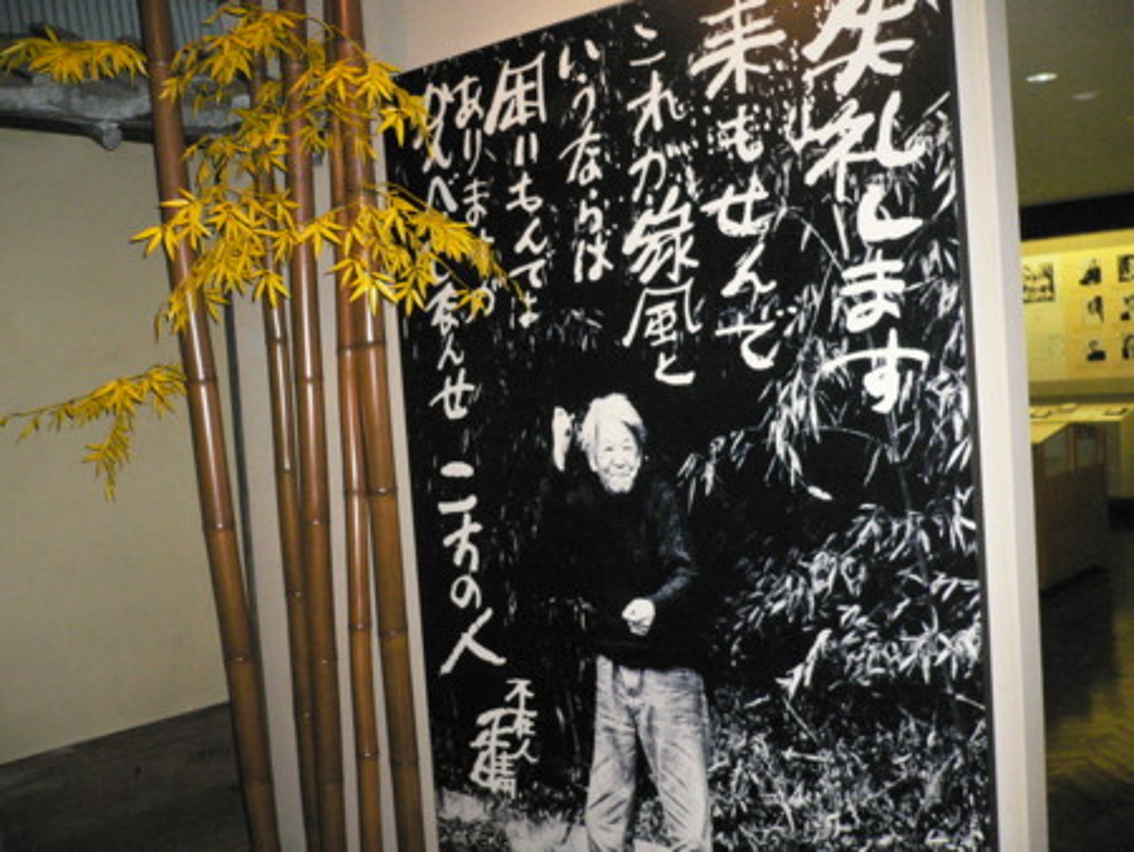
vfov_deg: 40.7
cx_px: 567
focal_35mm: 35
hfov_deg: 52.6
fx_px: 1147
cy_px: 426
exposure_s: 1/60
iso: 400
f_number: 2.8
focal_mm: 5.8
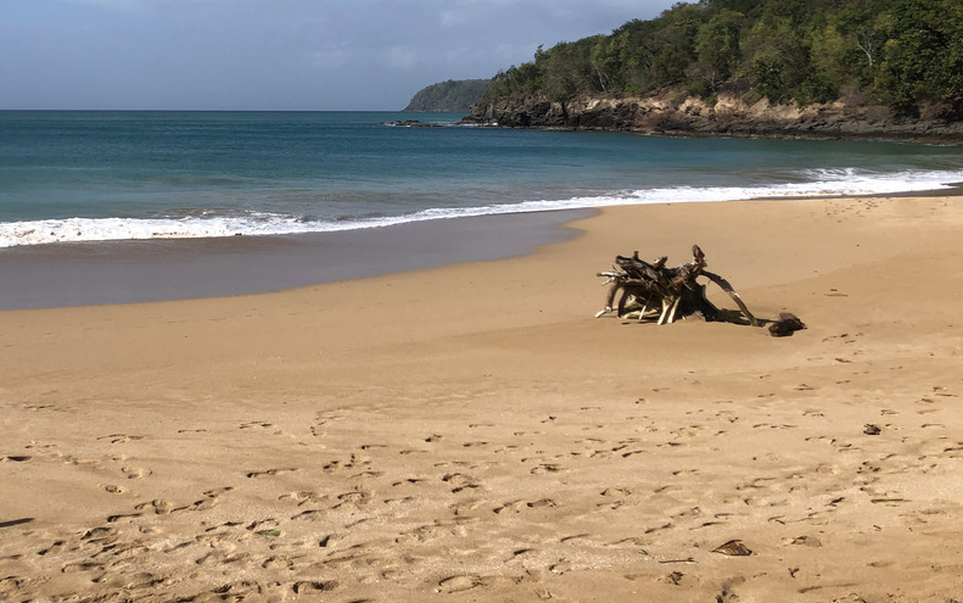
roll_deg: +0.7
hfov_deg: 43.2
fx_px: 1181
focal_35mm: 45
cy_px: 127
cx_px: 267
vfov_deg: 28.1
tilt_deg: -0.6
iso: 20
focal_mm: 4
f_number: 1.8
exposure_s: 1/3436
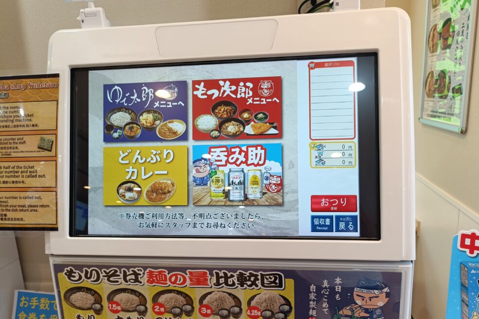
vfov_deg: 47.8
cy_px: 176
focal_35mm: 27
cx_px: 245
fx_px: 359
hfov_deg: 67.4
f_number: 1.7
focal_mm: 4.7
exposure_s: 1/60
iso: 200
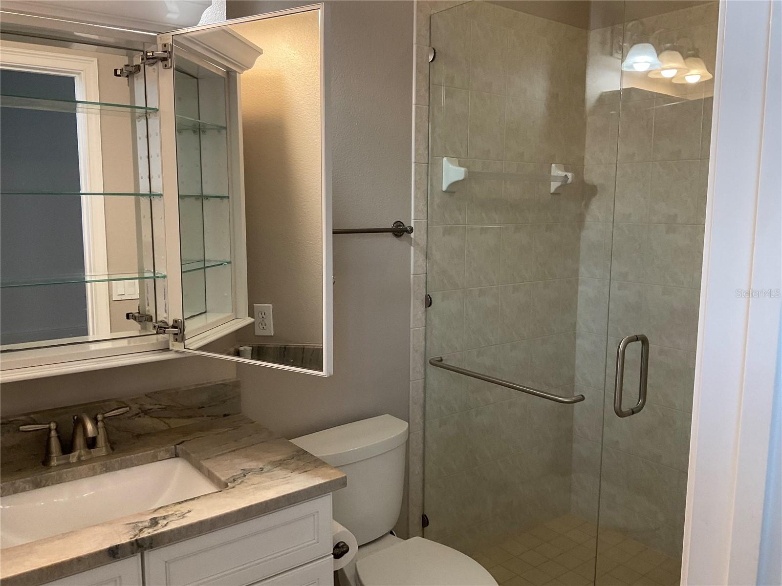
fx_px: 655
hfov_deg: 61.7
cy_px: 293
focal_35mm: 29
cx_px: 391
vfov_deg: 48.2
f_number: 1.8
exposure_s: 1/60
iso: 100
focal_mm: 3
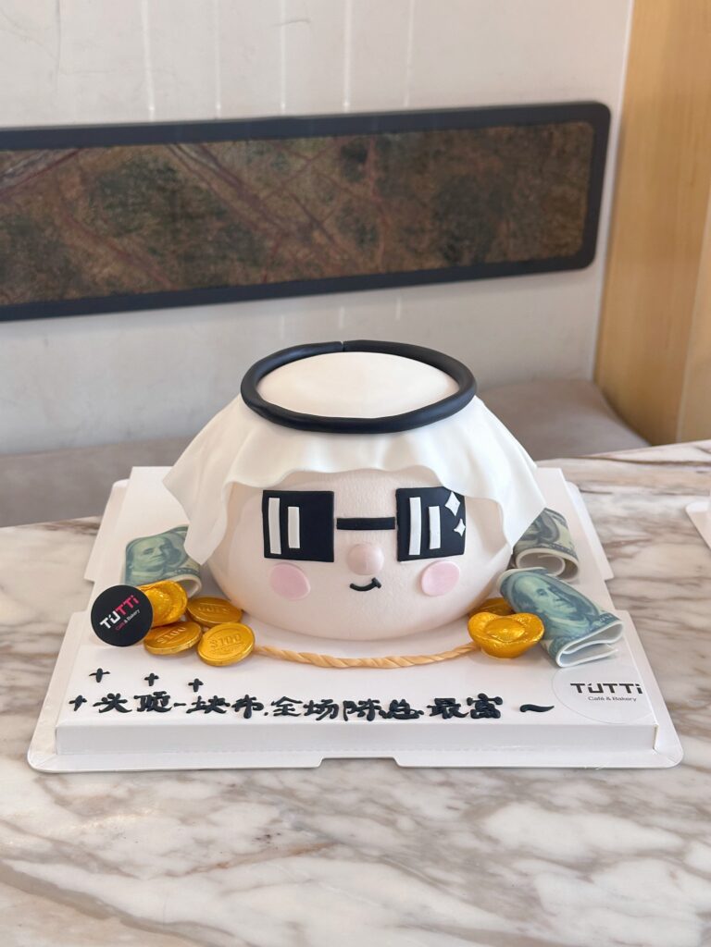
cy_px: 474
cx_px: 356
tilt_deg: -24.2
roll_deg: -1.1
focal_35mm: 48
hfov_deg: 30.3
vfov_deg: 39.7
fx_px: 1315
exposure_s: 1/50
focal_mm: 6.86
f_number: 1.78
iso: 100
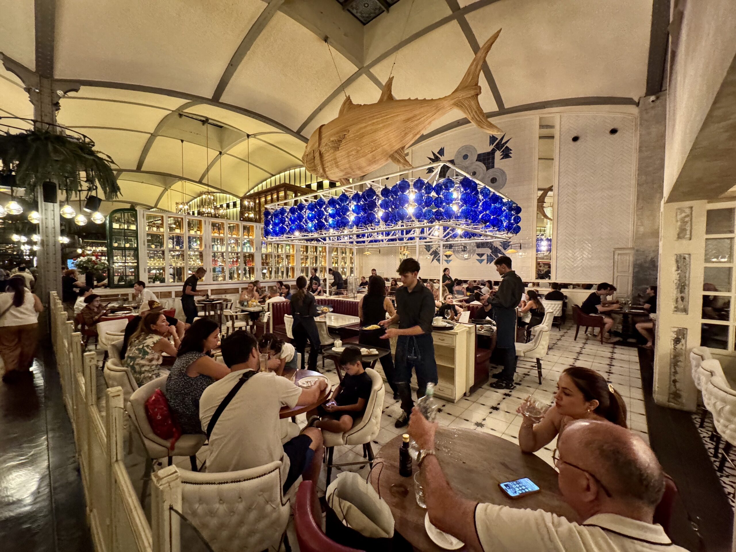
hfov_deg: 102.1
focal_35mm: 14
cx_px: 368
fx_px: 298
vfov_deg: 85.7
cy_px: 276
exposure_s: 1/50
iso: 640
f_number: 2.2
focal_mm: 2.22
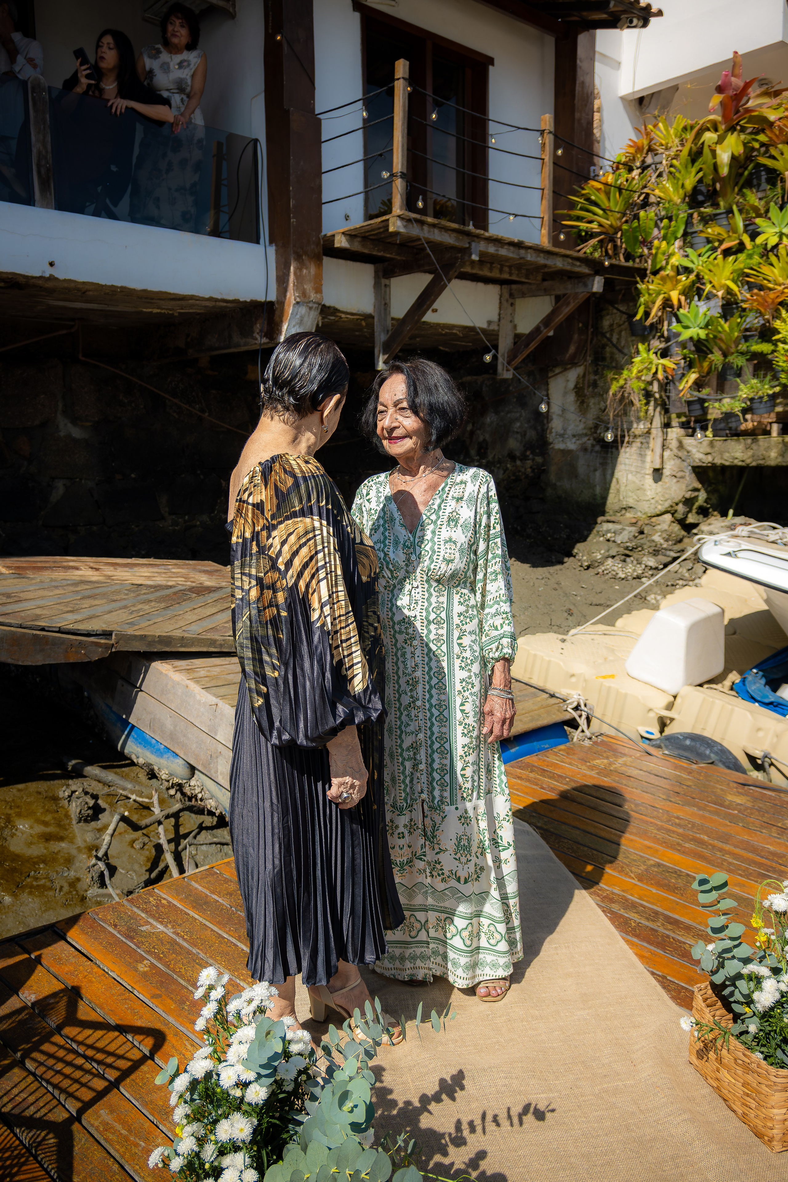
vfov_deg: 63.2
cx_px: 394
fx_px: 960
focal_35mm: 29
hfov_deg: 44.6
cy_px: 591
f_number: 3.8
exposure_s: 1/1600
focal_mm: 19.5
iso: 160
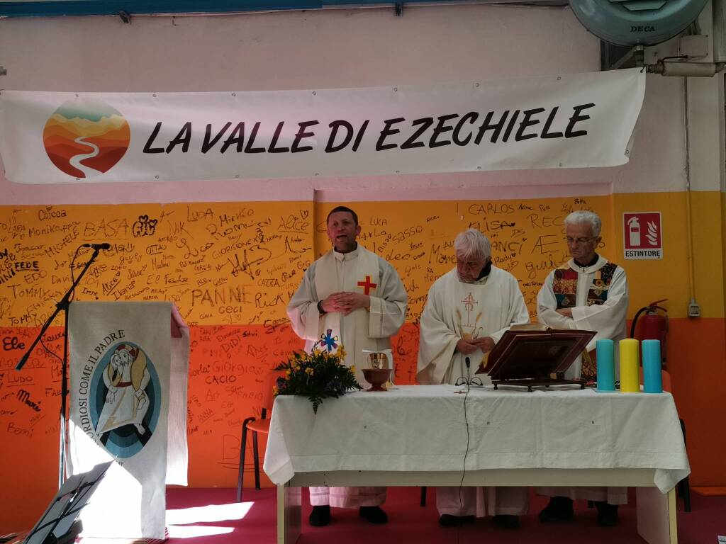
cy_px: 272
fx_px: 923
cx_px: 363
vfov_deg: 32.9
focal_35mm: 44
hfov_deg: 42.9
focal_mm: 4.75
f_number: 1.8
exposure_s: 1/100
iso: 80
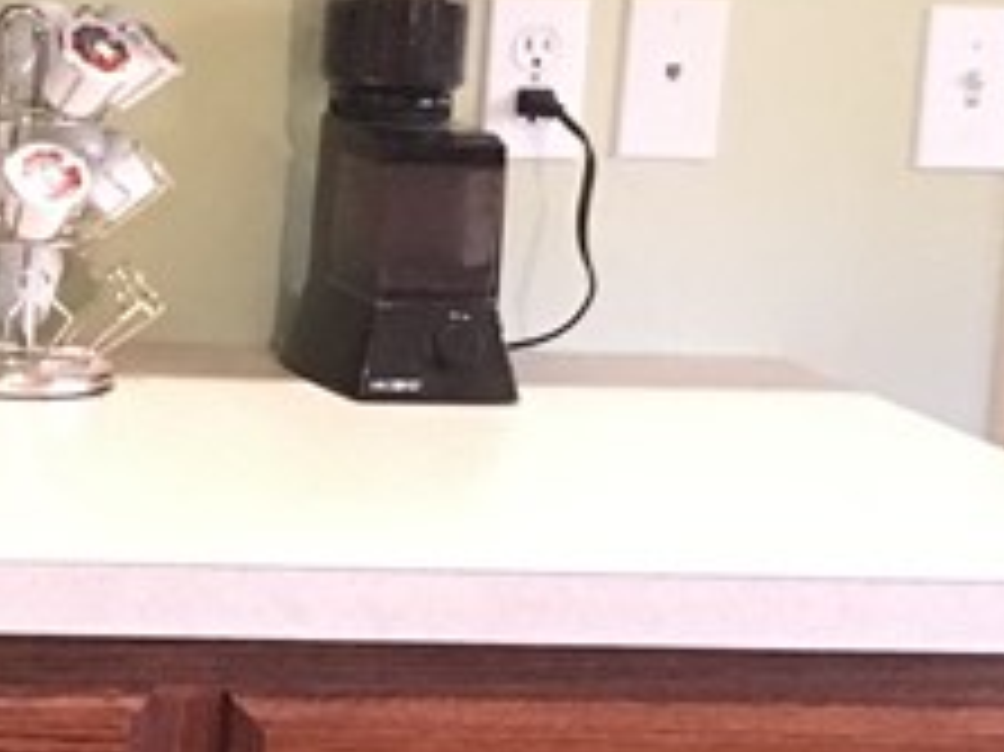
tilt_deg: -7.4
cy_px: 153
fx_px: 3855
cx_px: -689
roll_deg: -2.3
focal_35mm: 133
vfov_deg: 11.1
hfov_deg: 13.6
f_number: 2.2
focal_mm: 4.15
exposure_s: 1/15
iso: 250
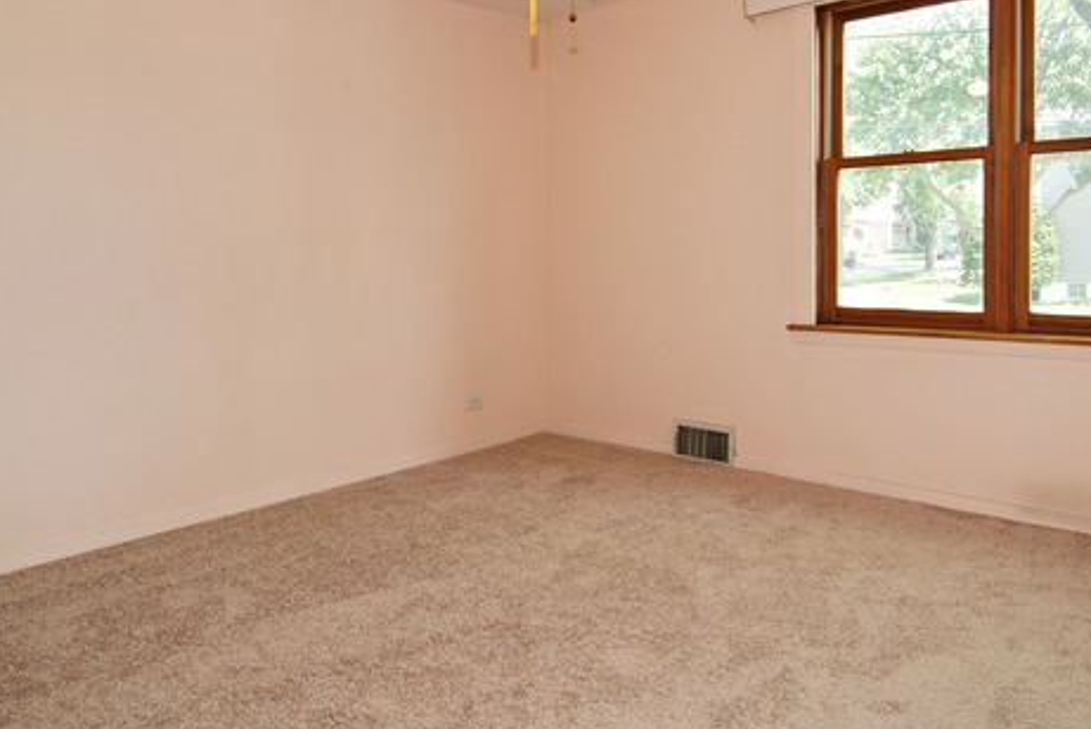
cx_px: 634
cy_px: 279
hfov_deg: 71.0
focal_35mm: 25
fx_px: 758
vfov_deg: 50.9
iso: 100
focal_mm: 12
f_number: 5.6
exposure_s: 1/13
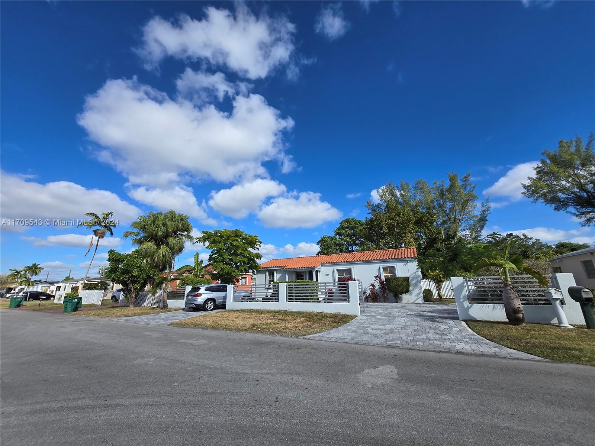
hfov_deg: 106.2
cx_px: 298
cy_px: 223
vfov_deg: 89.9
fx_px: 223
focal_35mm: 13
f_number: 2.2
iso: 25
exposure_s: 1/1533
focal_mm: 1.7
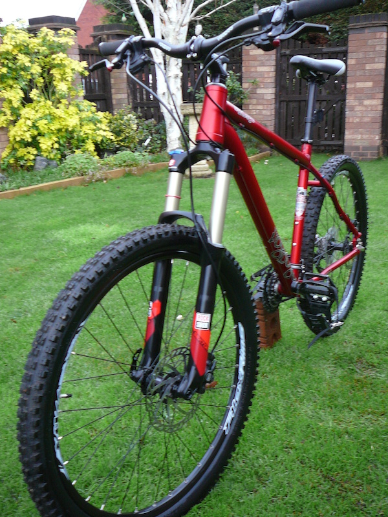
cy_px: 258
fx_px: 523
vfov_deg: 52.6
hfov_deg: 40.7
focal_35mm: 35
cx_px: 194
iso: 100
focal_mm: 5.2
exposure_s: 1/30
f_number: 2.8
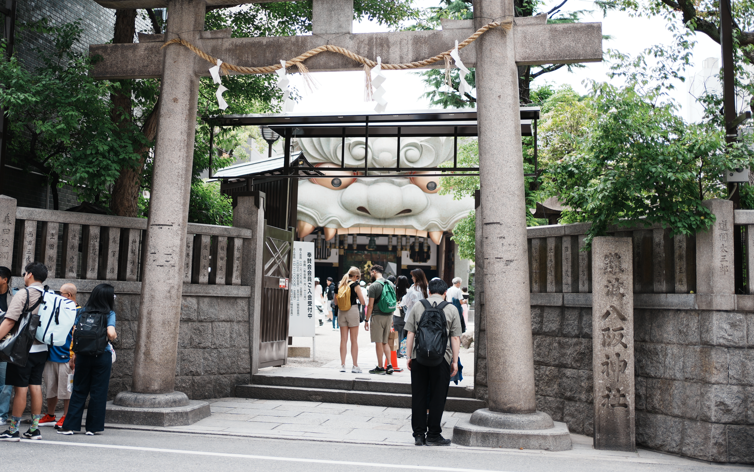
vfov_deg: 29.1
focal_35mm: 44
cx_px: 315
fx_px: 904
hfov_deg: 45.1
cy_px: 176
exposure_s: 1/1250
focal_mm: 35
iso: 100
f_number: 1.8
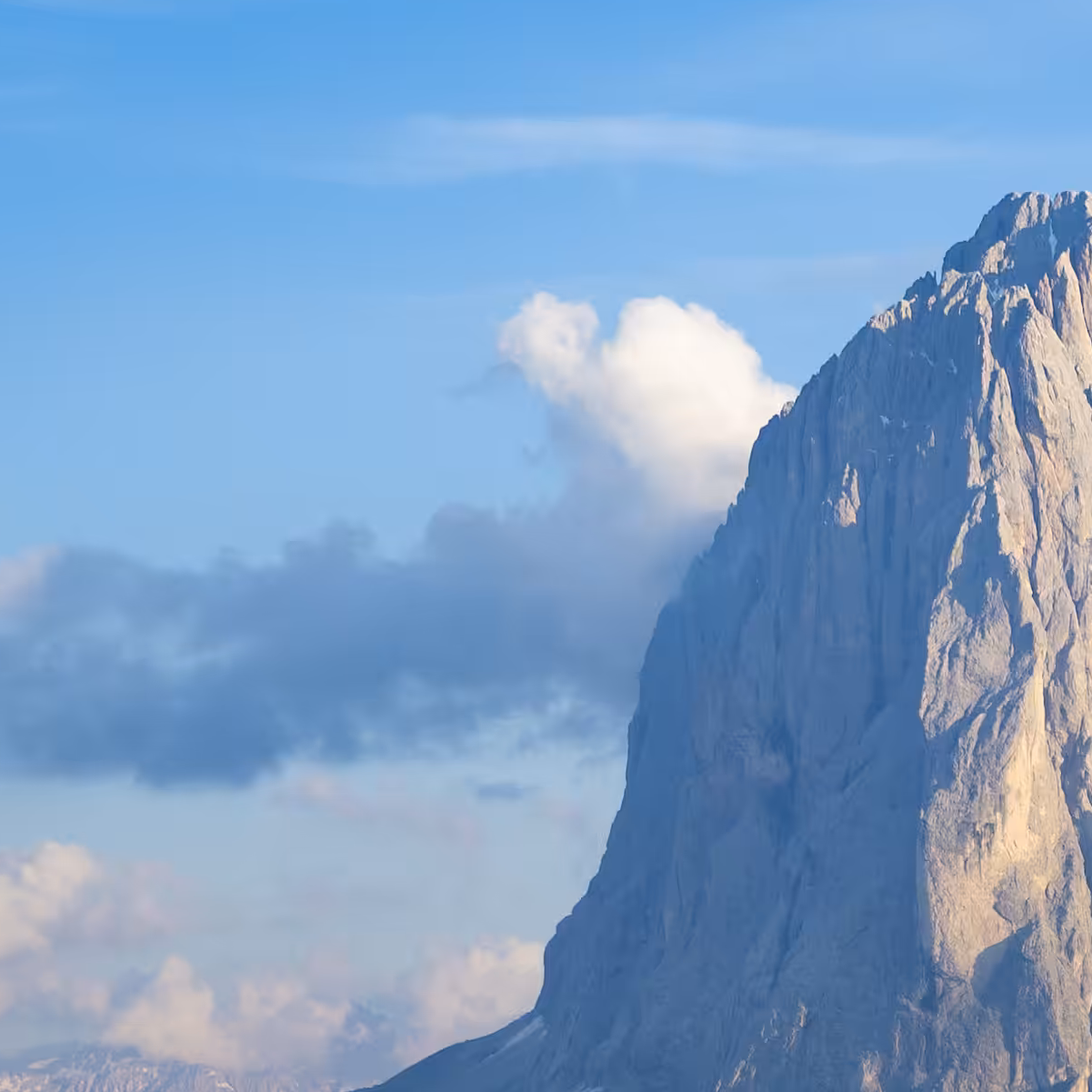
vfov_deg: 10.4
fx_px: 5818
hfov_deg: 10.1
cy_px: 1545
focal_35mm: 163
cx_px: 1992
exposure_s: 1/500
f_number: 2.8
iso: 80
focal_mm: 32
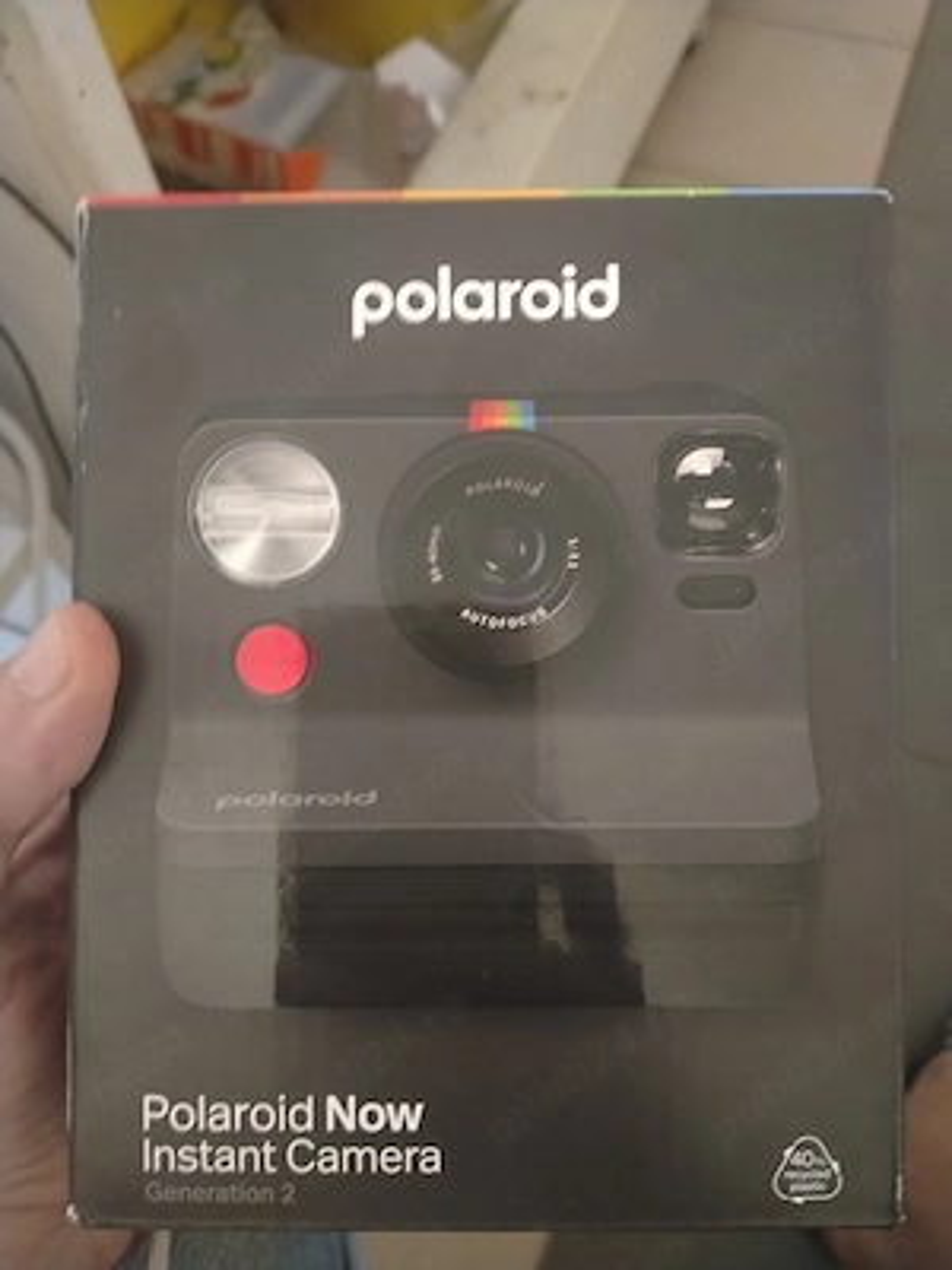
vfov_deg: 65.3
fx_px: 990
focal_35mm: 27
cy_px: 635
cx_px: 476
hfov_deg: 51.4
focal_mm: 4.05
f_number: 1.8
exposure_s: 1/20
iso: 4053
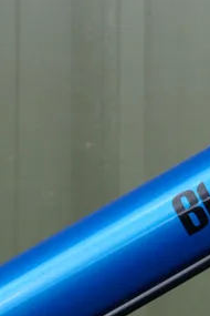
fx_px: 1304
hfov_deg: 9.1
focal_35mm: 149
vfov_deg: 13.8
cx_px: 274
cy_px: 116
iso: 1250
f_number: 16
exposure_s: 1/60
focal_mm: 35
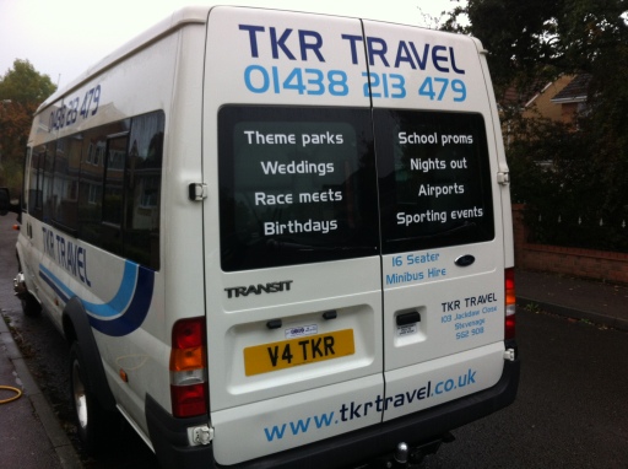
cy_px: 234
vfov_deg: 40.6
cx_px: 314
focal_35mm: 35
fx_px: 634
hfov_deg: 52.7
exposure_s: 1/215
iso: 80
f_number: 2.8
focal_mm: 3.85
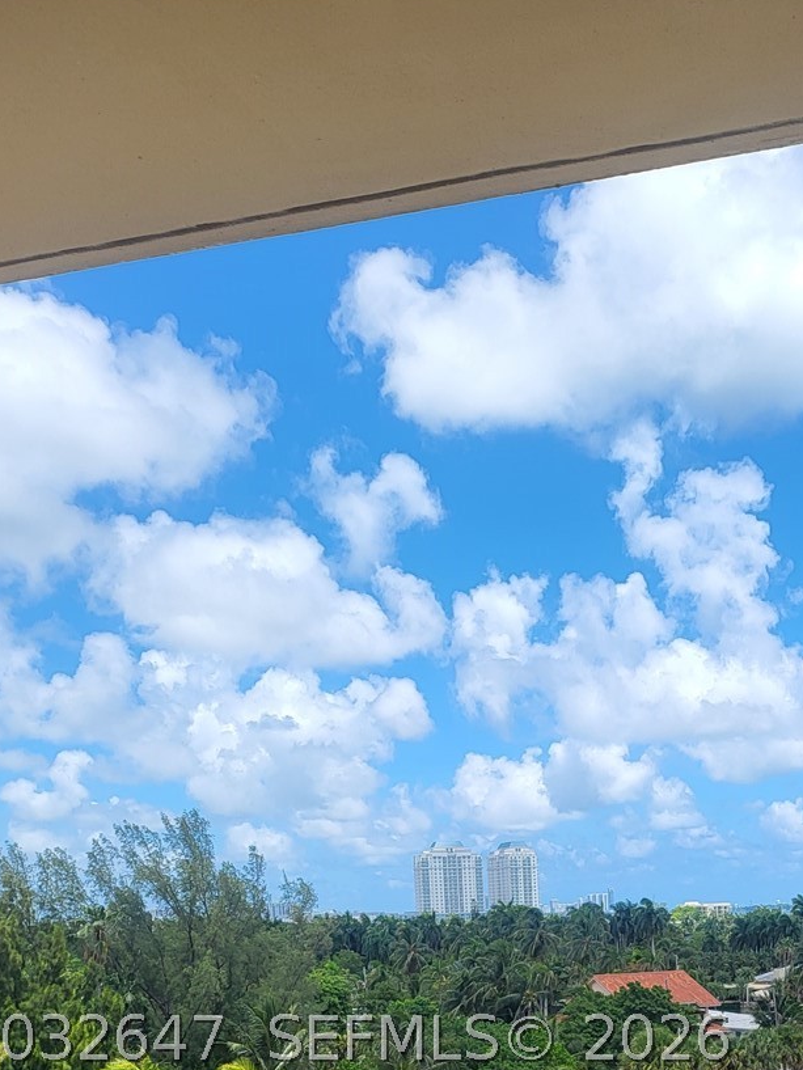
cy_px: 1039
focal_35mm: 47
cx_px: 654
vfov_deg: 36.8
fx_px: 1453
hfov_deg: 30.1
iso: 40
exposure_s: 1/1849
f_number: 1.8
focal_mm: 5
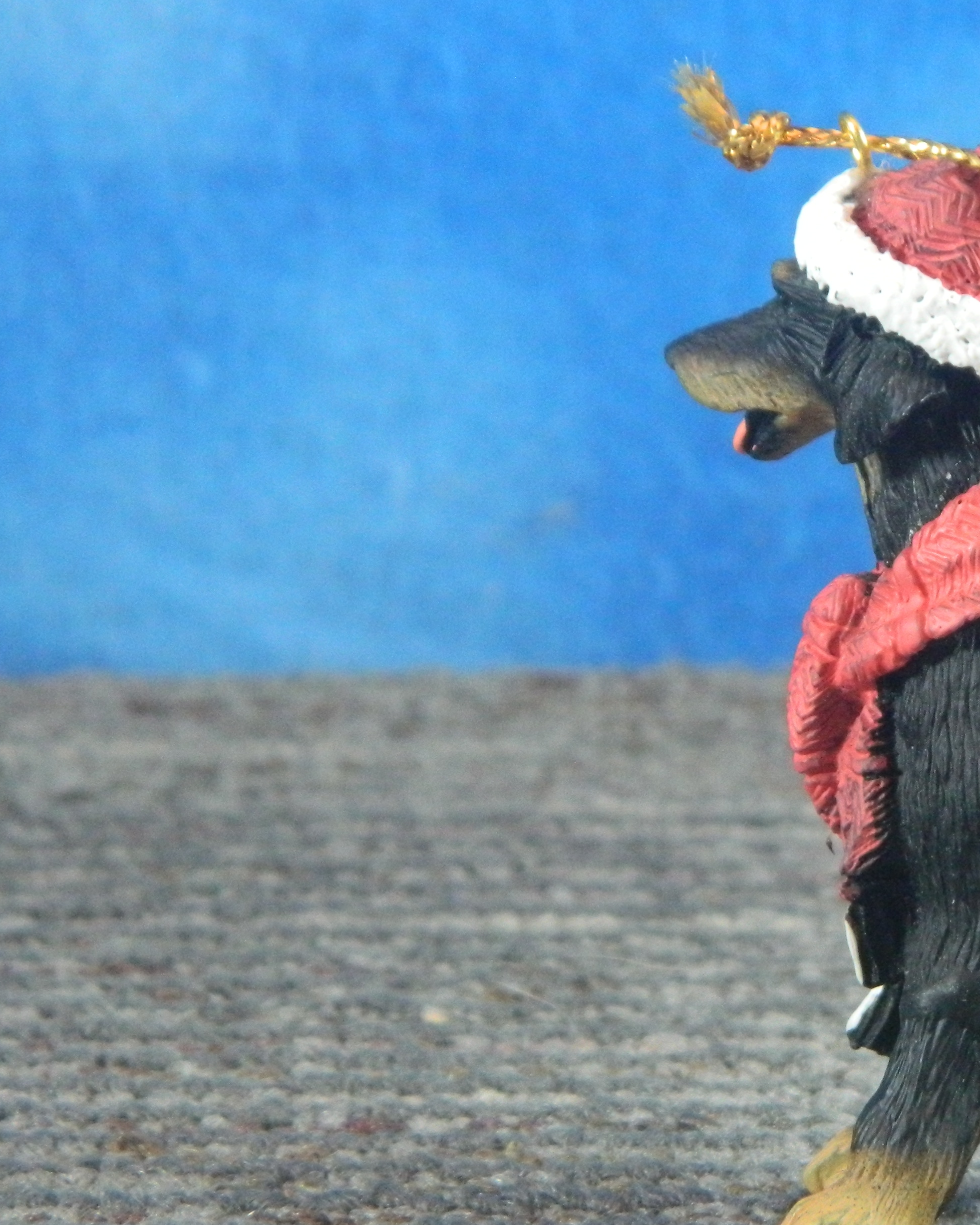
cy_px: 646
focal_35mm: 177
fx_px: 6418
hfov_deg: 8.7
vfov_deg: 10.9
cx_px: 1063
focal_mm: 18.6
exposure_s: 1/13
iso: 400
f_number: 4.5
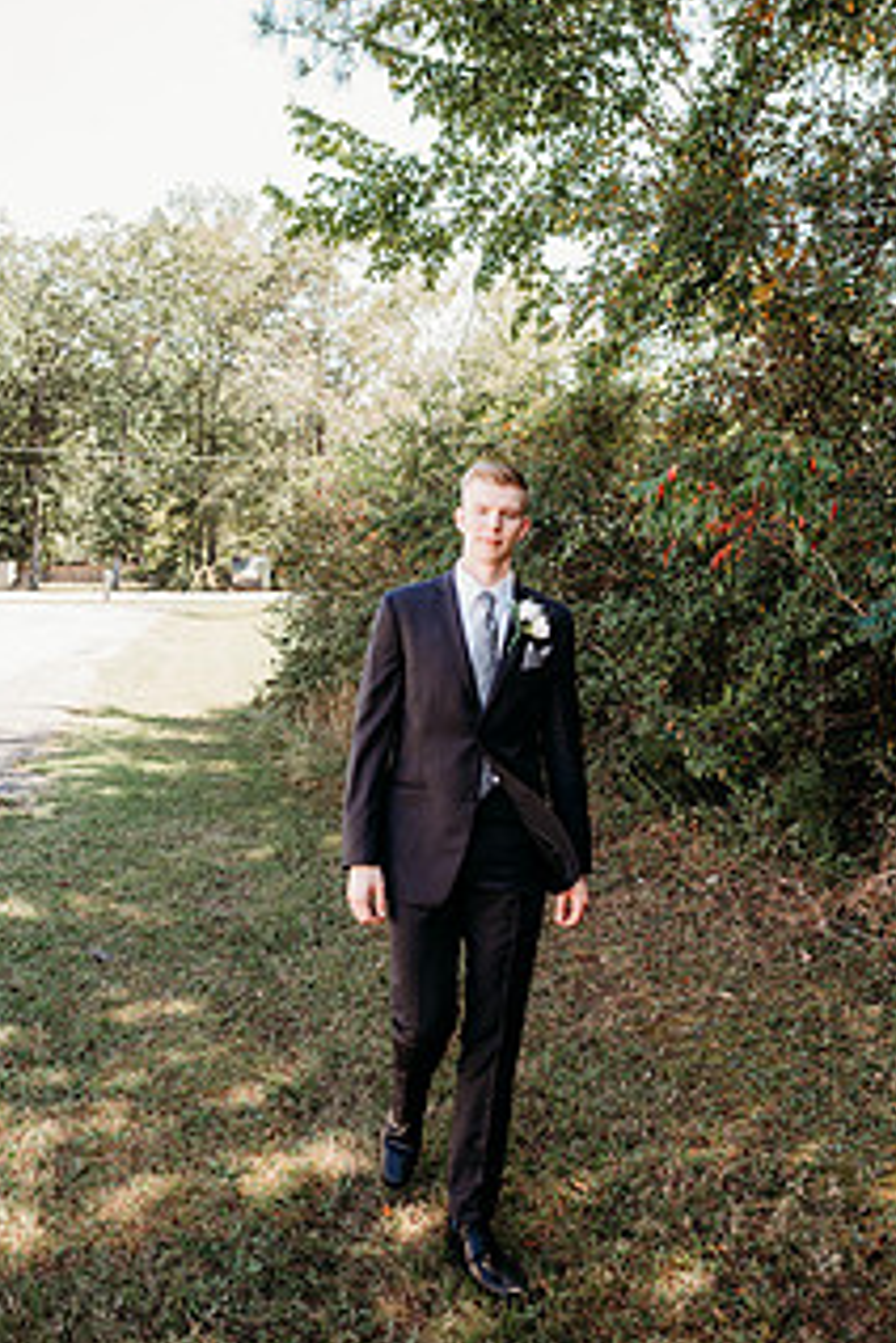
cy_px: 515
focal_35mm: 34
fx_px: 1269
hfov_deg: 38.8
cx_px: 511
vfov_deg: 55.2
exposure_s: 1/400
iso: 200
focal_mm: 24
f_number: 2.8
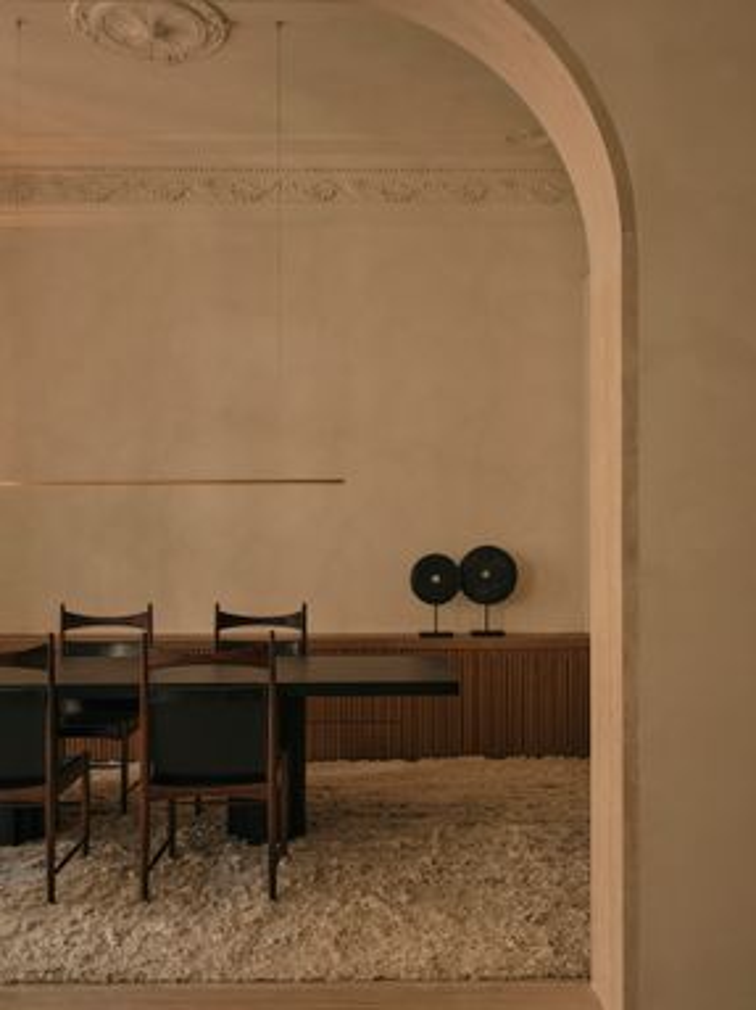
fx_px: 932
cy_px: 505
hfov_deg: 44.1
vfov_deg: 56.8
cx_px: 378
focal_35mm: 32
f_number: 13
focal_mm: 40.4
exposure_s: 1/1.3
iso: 100
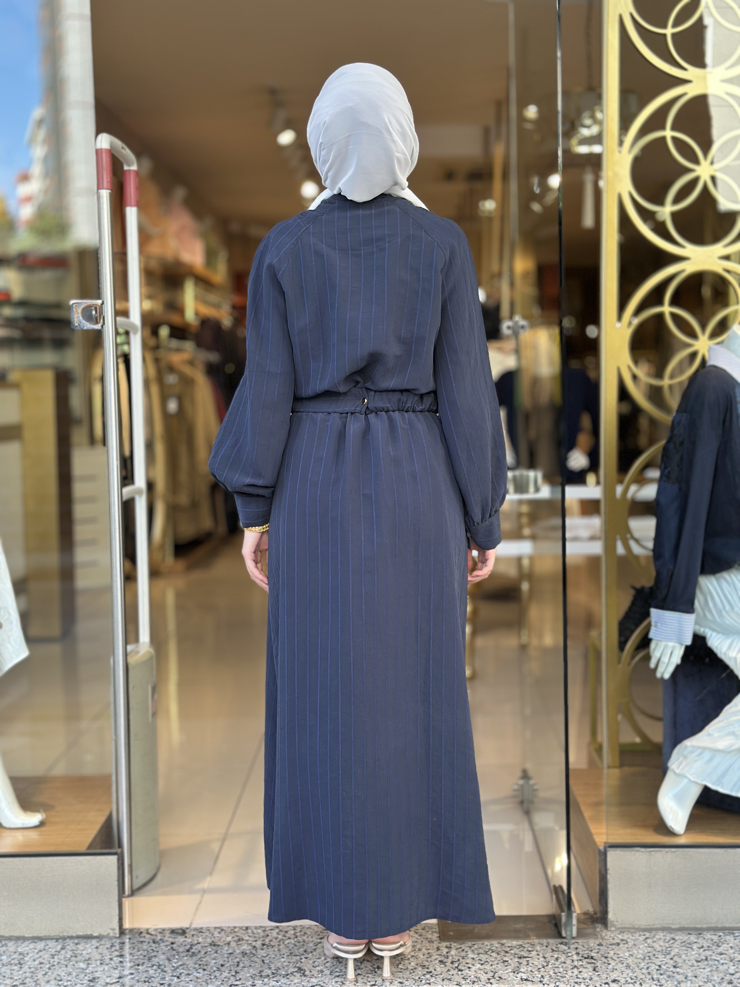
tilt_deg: -3.5
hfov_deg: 30.3
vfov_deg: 39.7
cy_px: 494
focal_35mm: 48
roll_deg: +0.2
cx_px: 370
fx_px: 1368
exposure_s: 1/172
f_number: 1.78
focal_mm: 6.86
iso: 100
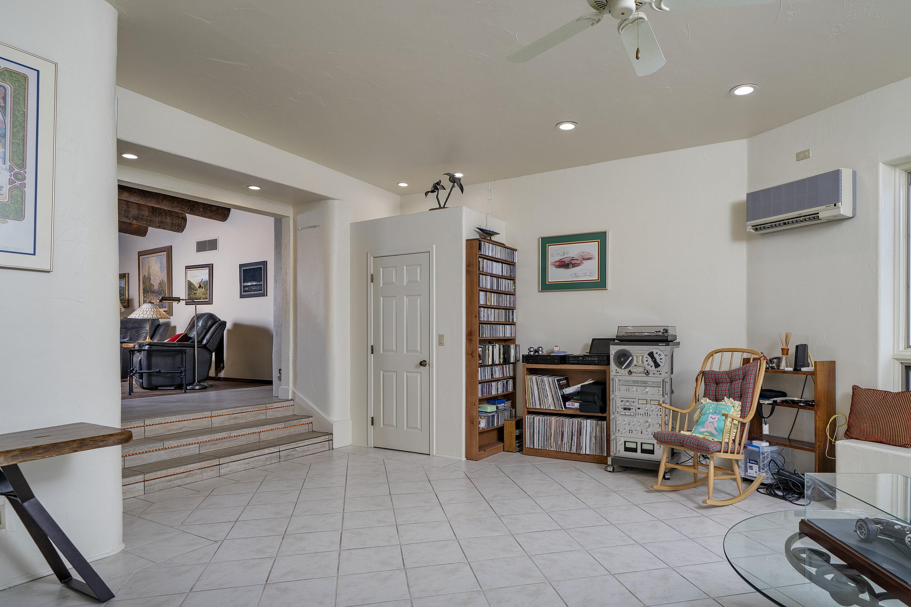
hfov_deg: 83.8
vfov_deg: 61.8
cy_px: 335
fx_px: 506
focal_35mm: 20
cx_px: 499
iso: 200
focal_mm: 18
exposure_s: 1/100
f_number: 7.1
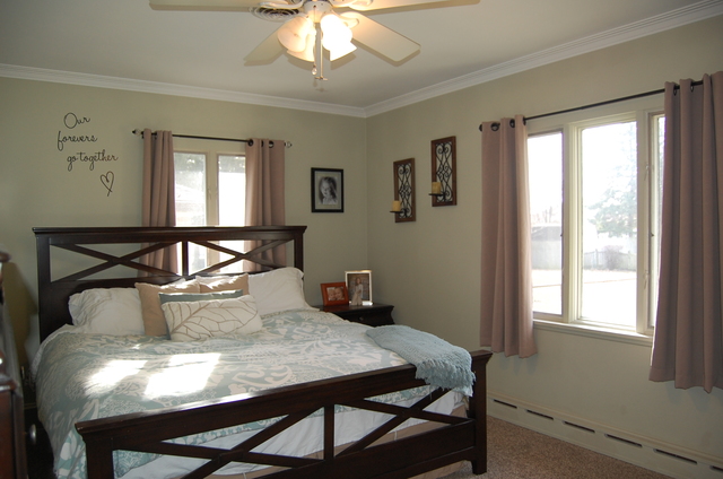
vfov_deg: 47.7
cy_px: 240
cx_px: 362
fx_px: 541
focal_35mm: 27
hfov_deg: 67.5
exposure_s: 1/80
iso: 400
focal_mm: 18
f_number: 3.5
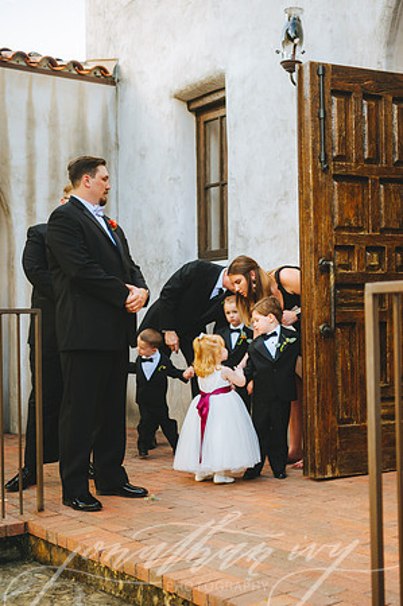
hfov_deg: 25.9
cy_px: 303
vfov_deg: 38.2
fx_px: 875
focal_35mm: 52
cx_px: 202
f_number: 2.8
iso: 2000
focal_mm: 52
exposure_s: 1/2000
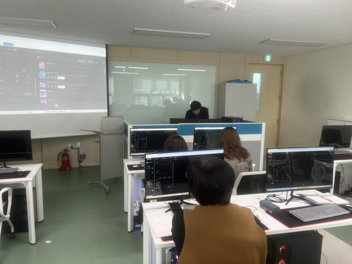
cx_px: 176
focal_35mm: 26
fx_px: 264
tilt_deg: -7.7
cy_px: 132
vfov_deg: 53.1
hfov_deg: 67.3
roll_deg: -0.9
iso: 80
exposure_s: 1/120
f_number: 1.5
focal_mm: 5.7
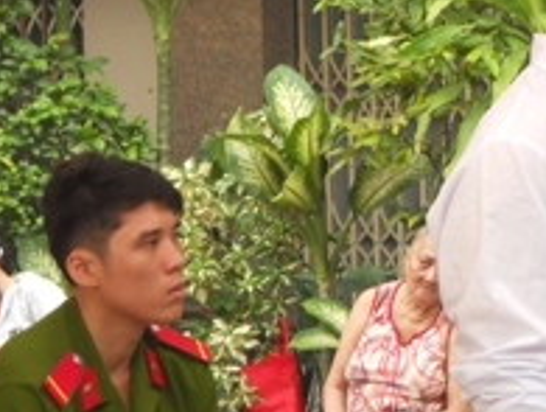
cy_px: 184
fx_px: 3113
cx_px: 669
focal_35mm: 197
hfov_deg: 9.9
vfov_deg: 7.6
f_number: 5.9
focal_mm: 13.9
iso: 200
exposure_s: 1/60
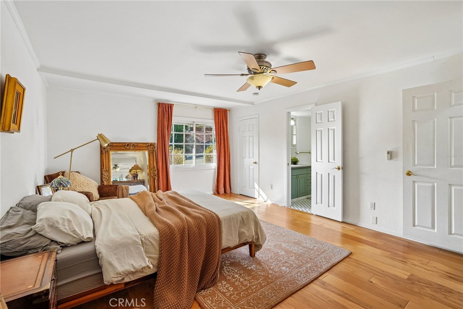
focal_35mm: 16
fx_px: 206
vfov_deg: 73.7
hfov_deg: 96.8
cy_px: 154
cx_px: 232
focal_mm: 16
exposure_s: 1/25
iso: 400
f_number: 8
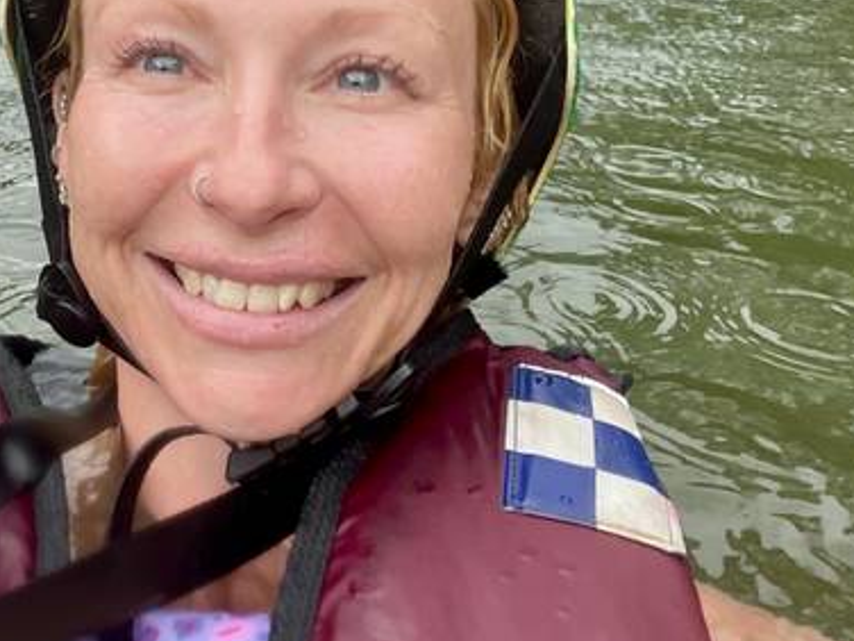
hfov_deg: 40.7
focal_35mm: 44
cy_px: 164
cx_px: 141
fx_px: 1086
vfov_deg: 32.3
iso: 25
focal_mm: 2.71
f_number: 2.2
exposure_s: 1/129
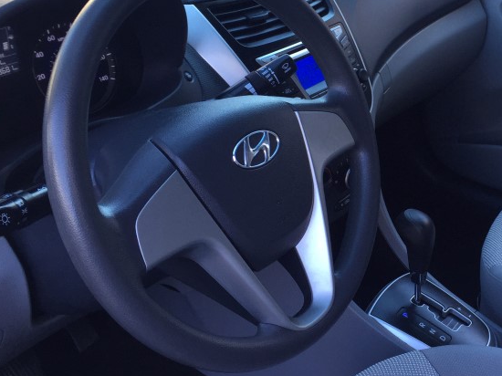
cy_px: 116
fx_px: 783
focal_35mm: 54
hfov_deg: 34.3
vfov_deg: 26.8
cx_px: 415
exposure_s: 1/60
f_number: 2.2
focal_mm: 4.15
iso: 32
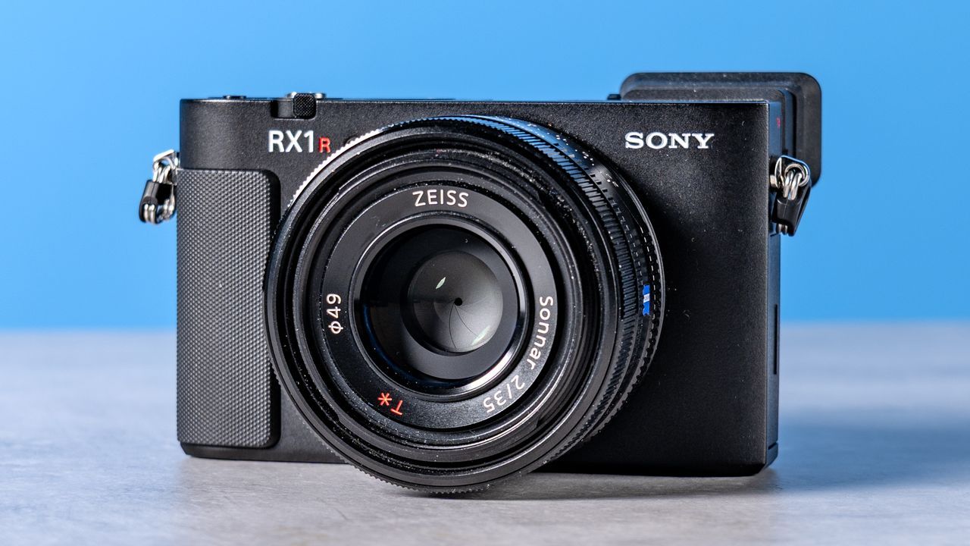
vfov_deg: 9.2
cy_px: 246
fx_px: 3372
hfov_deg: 16.4
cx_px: 528
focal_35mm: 131
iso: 200
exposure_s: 1/30
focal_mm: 60
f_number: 7.1
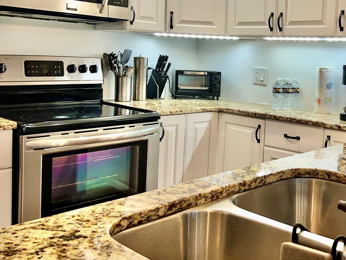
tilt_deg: -3.7
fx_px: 450
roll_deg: -2.5
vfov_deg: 31.9
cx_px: 242
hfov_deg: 41.3
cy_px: 86
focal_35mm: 45
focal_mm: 5.7
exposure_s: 1/120
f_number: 1.5
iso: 80
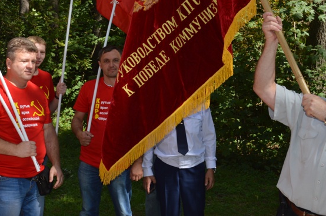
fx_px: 552
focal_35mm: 61
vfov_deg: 22.1
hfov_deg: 32.8
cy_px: 63
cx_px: 124
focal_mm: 22
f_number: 7.1
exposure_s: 1/200
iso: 100
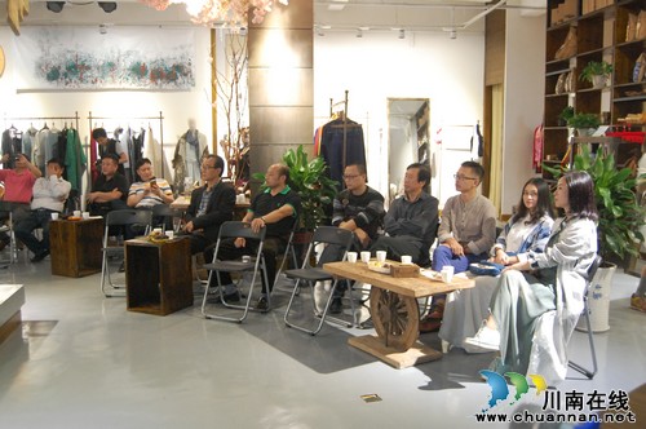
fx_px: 618
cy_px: 214
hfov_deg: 55.2
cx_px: 323
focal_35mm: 34
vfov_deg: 38.3
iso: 1600
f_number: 3.8
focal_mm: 23
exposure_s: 1/30
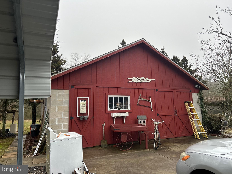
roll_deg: +1.2
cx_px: 116
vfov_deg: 53.1
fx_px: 174
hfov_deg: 67.3
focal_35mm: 26
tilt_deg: +6.5
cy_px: 87
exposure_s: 1/371
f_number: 1.5
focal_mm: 5.7
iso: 50
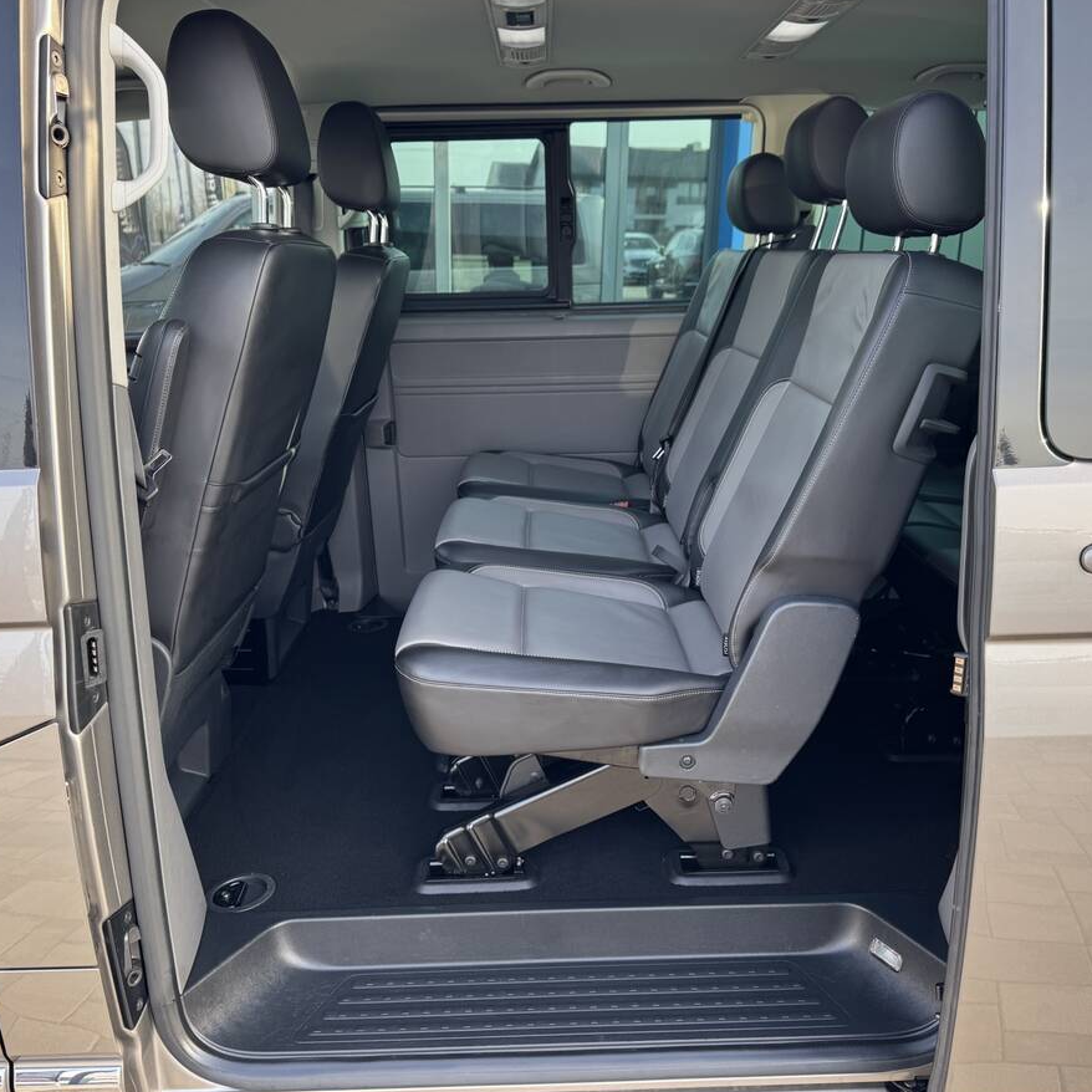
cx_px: 570
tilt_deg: -15.9
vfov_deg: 55.6
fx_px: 1035
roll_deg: -1.2
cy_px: 547
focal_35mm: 29
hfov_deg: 55.6
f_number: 1.78
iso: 64
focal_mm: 6.76
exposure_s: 1/170
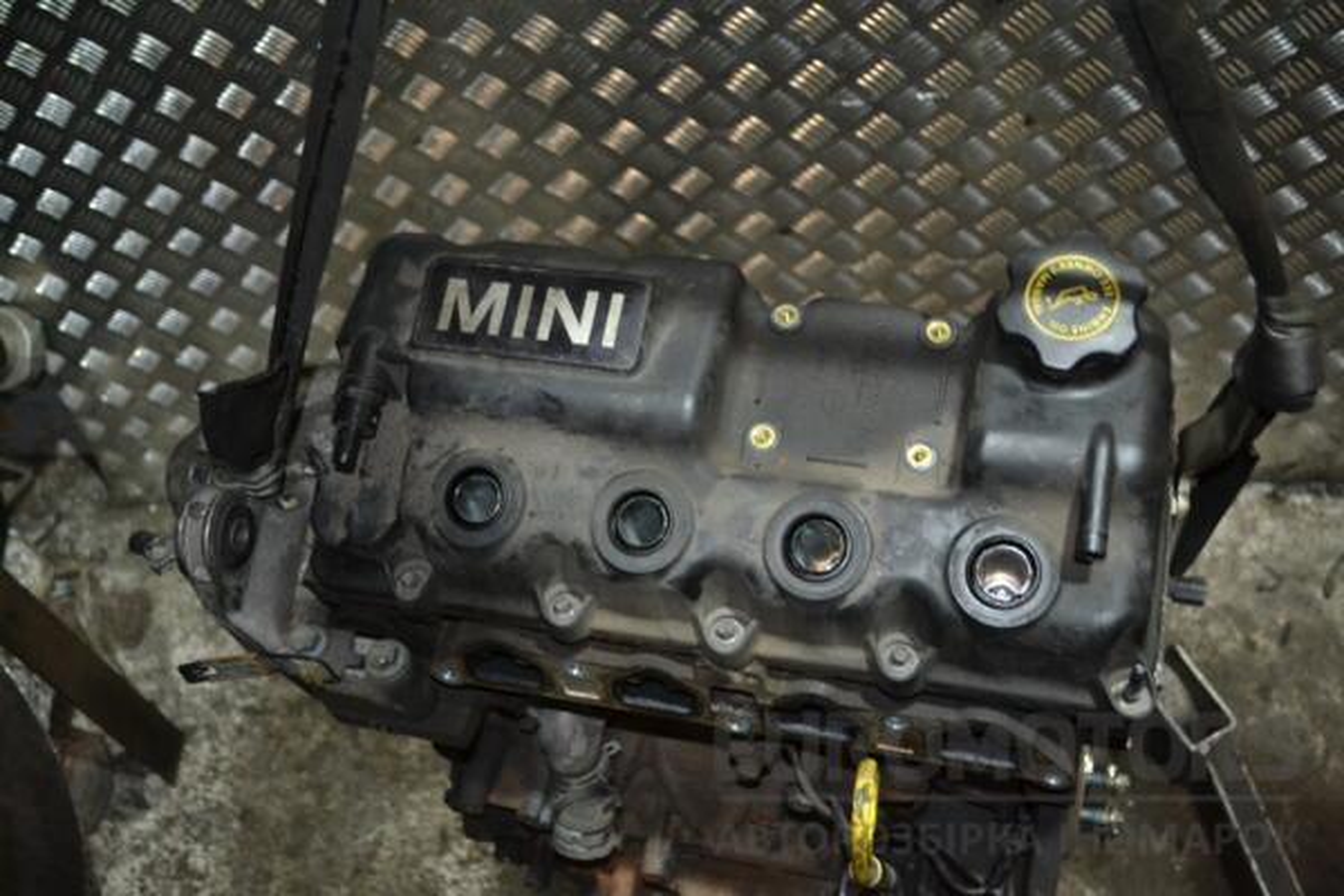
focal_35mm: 36
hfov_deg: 53.1
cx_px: 672
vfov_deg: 36.9
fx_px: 1344
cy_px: 448
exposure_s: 1/60
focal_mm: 24
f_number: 4
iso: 1600
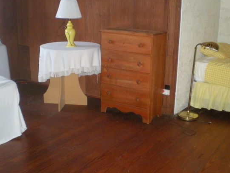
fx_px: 312
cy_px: 89
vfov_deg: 30.9
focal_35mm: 47
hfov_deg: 40.4
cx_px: 115
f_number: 3.1
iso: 523
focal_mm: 6.3
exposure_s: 1/60
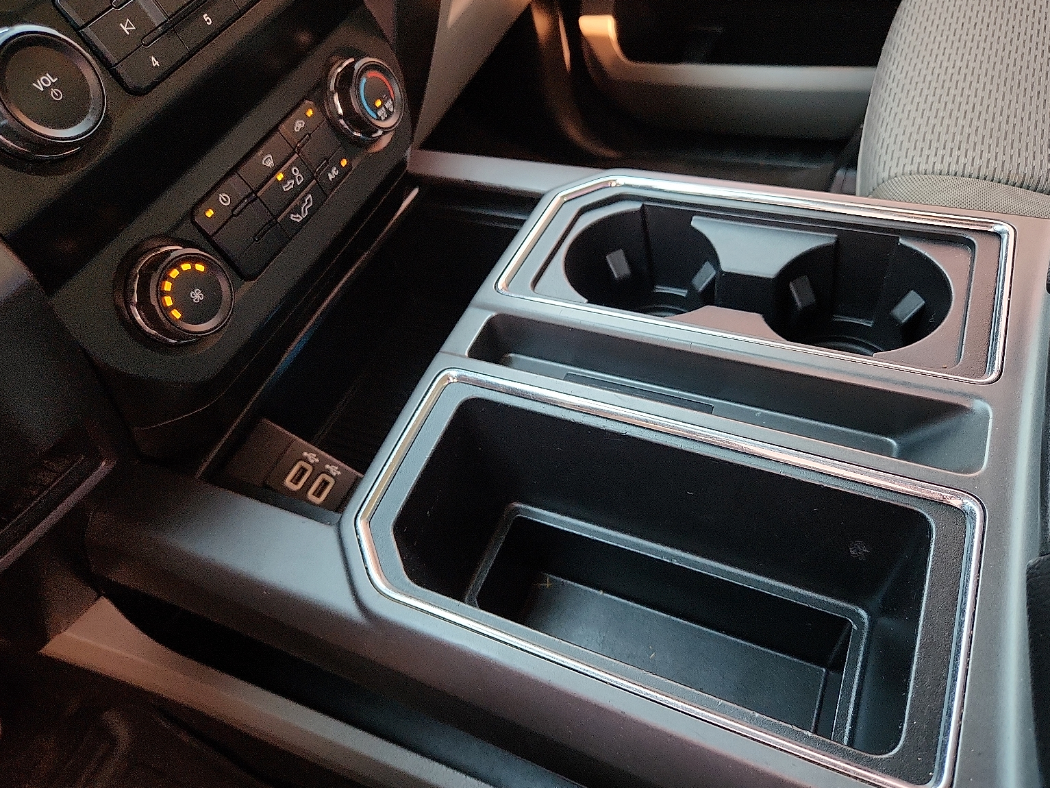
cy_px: 393
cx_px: 534
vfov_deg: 56.8
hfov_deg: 71.6
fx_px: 728
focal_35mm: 24
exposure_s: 1/59.2
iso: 354
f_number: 1.8
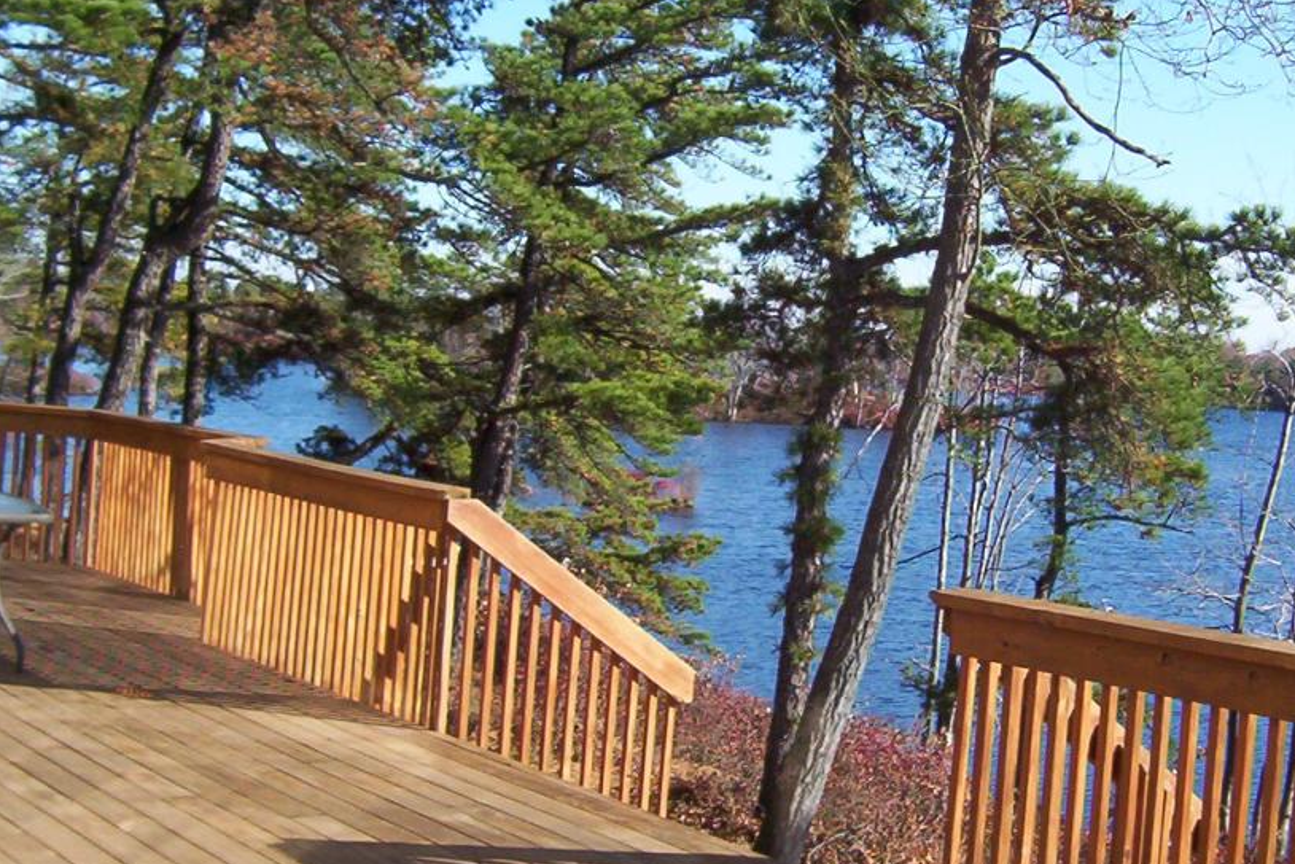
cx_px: 811
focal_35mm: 59
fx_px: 2123
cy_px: 396
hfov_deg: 33.8
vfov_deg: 23.0
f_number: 5.24
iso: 100
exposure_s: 1/345
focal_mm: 5.54
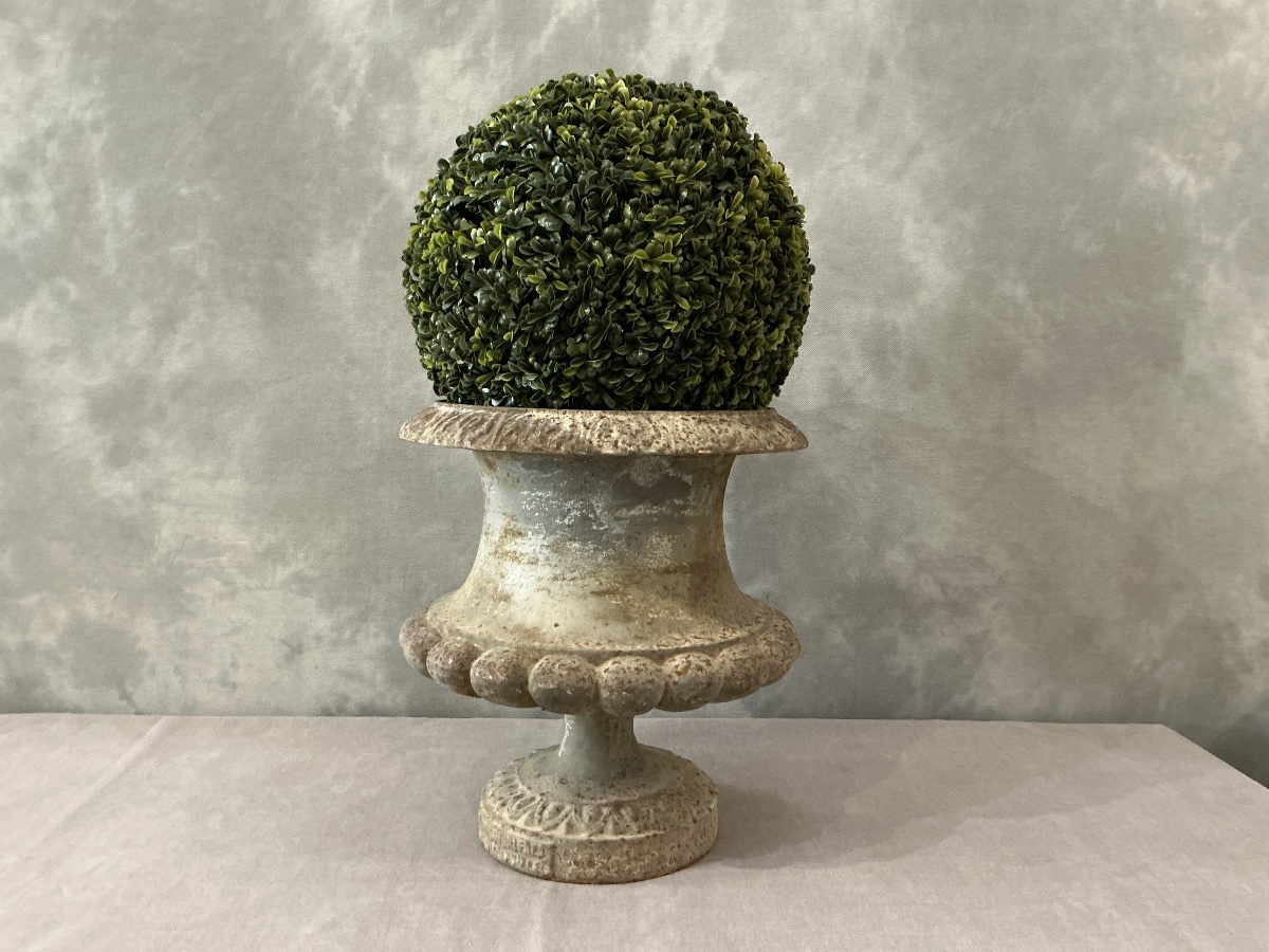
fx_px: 1026
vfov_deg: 49.7
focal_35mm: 28
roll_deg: -0.1
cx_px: 634
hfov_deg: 63.4
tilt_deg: -5.9
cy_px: 476
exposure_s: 1/33
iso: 200
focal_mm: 3
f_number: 1.8
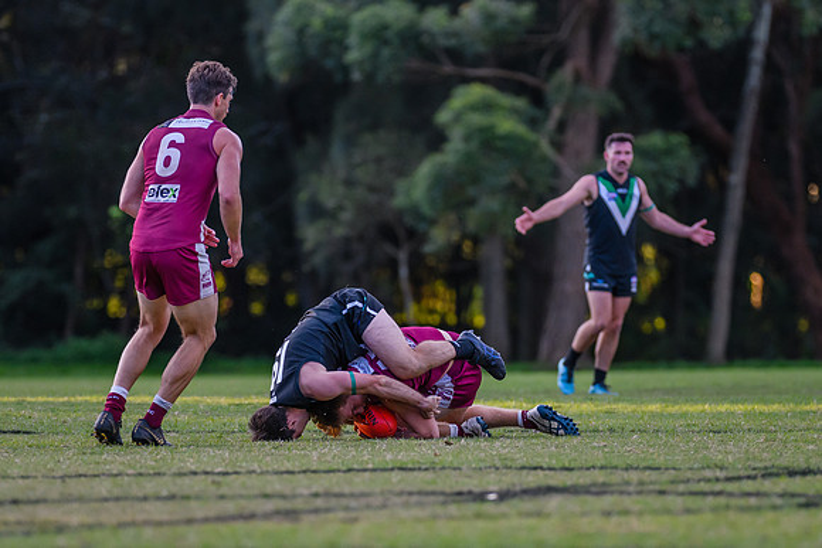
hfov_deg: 5.5
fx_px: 8513
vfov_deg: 3.7
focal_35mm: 373
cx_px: 399
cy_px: 358
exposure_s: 1/1250
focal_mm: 210
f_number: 2.8
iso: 1100
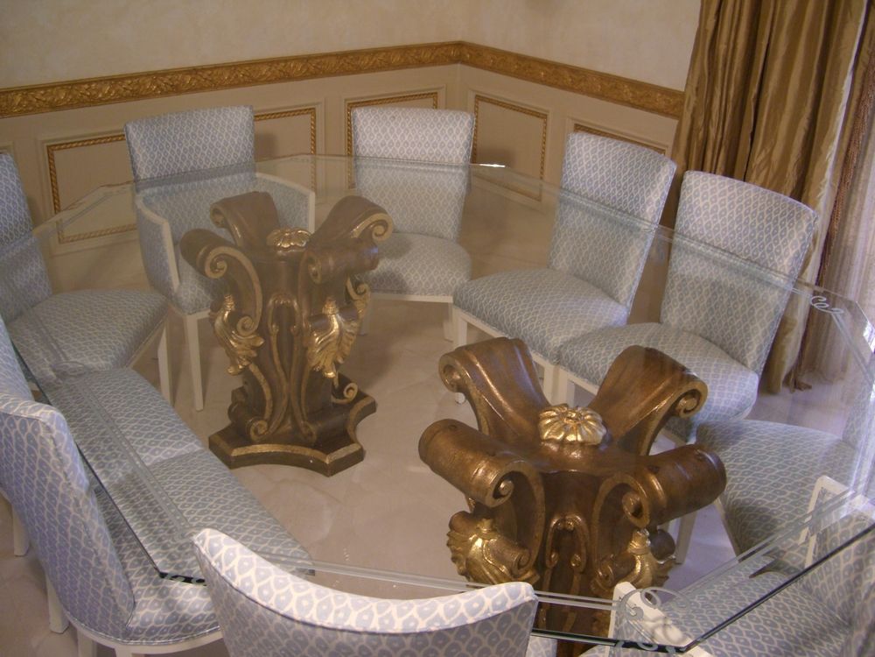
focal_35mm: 38
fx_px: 961
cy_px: 328
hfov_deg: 49.0
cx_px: 438
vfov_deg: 37.7
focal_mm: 7.9
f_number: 2.8
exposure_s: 1/60
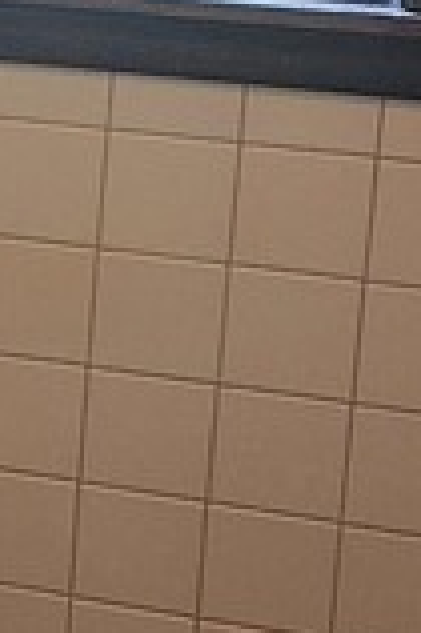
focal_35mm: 164
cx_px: -798
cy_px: 124
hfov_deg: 7.4
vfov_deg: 12.5
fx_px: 2883
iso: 500
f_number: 1.8
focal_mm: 5.4
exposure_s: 1/120
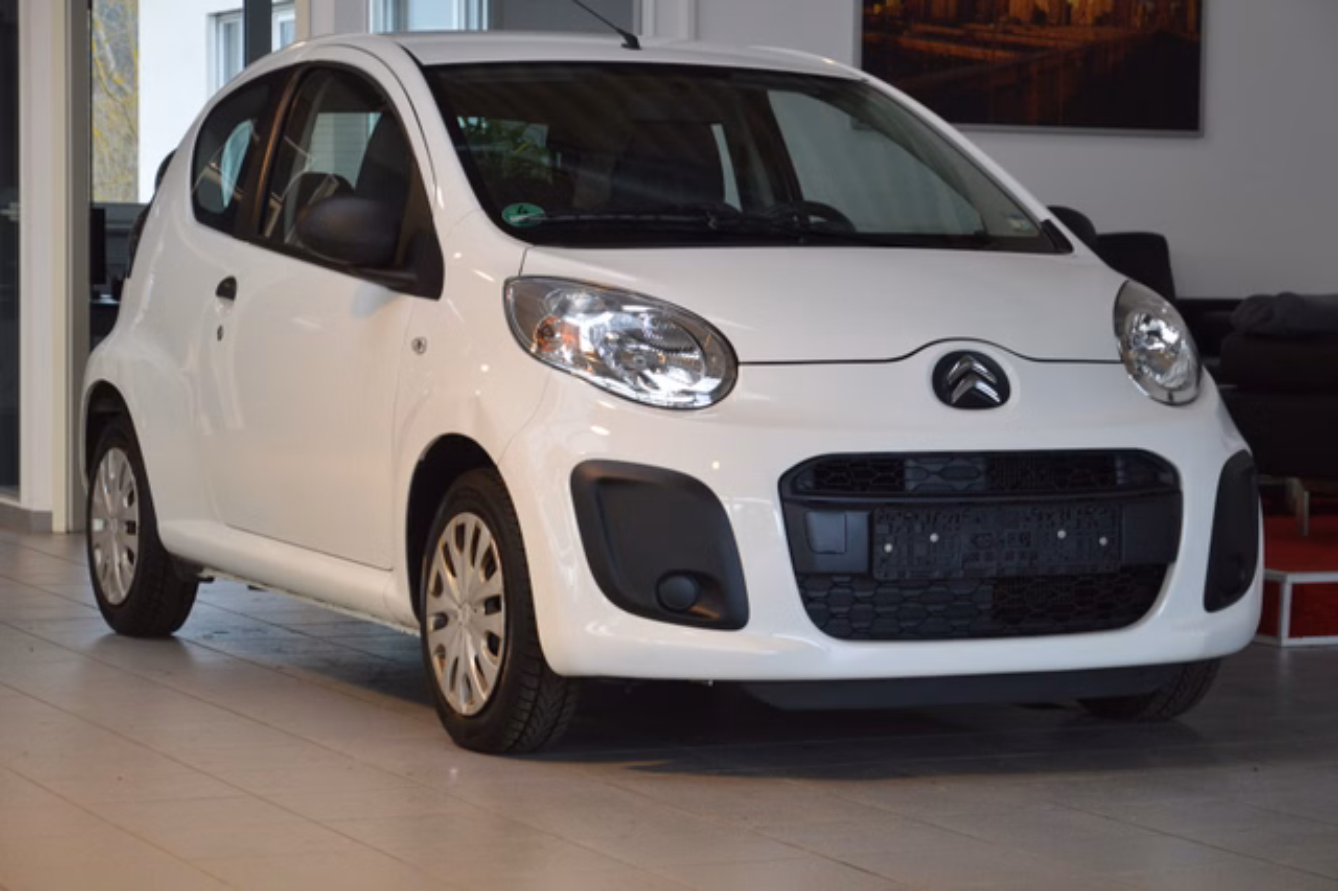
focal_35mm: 99
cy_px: 446
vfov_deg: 13.8
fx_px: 3677
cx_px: 669
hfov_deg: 20.6
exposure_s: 1/60
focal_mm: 66
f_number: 5.3
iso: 900
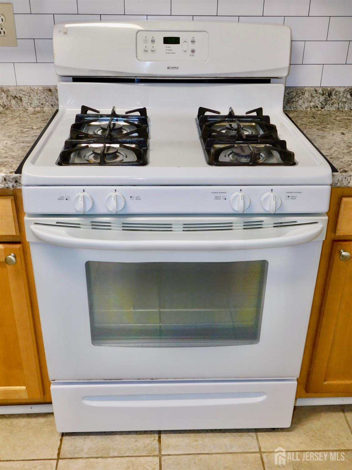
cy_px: 235
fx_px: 488
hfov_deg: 39.7
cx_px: 176
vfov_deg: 51.4
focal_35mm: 36
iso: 125
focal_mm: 6.3
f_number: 3.5
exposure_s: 1/30
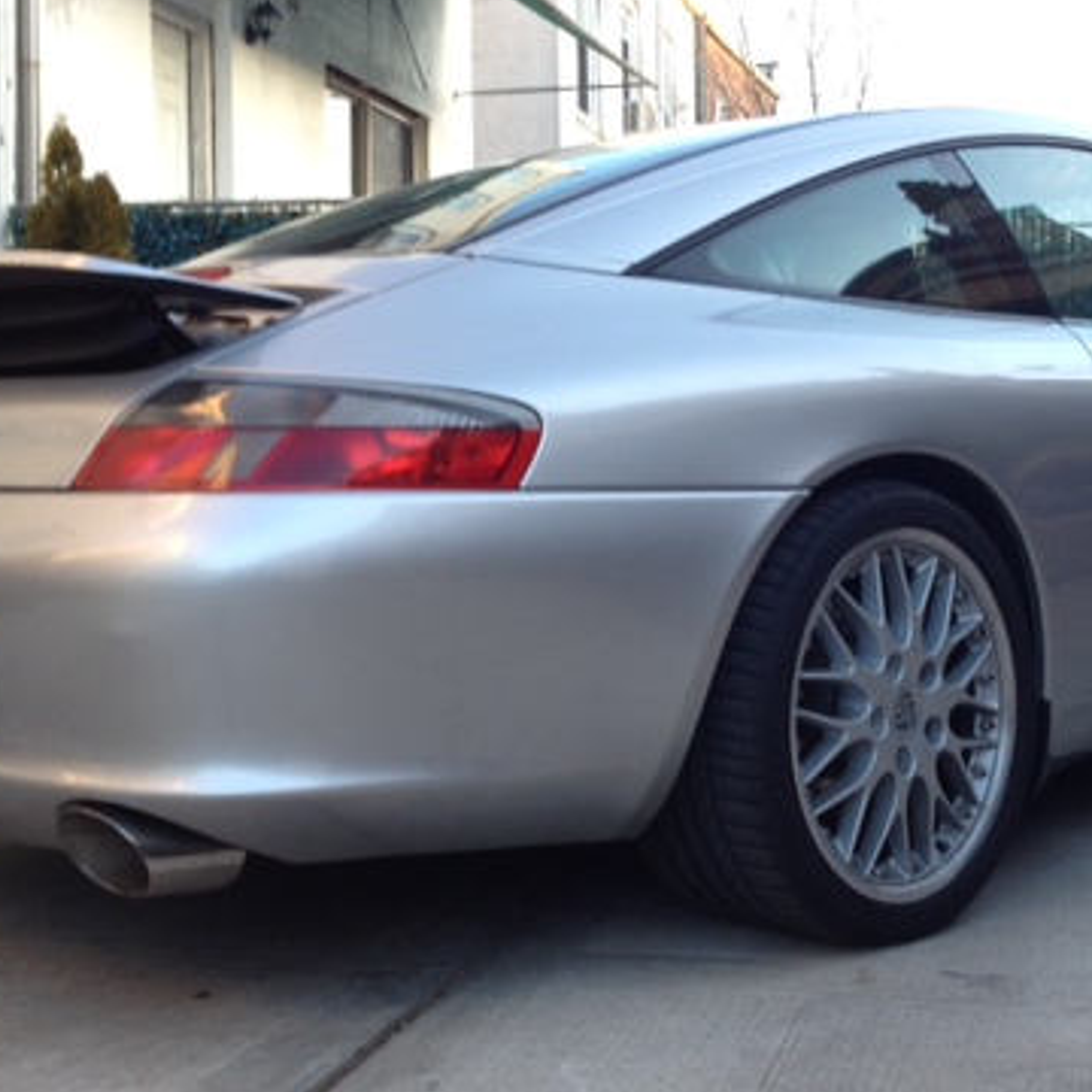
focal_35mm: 55
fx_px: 1963
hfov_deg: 31.0
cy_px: 437
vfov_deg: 31.0
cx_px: 682
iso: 64
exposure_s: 1/60
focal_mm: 4.28
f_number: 2.4
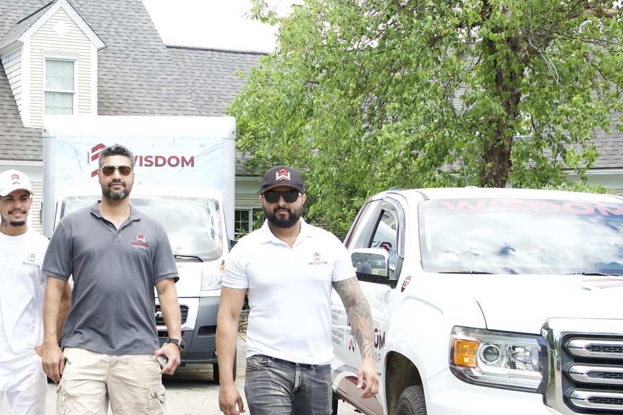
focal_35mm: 72
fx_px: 1246
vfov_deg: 18.9
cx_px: 132
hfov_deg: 27.6
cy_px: 219
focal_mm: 26
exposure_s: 1/500
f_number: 4.5
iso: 400
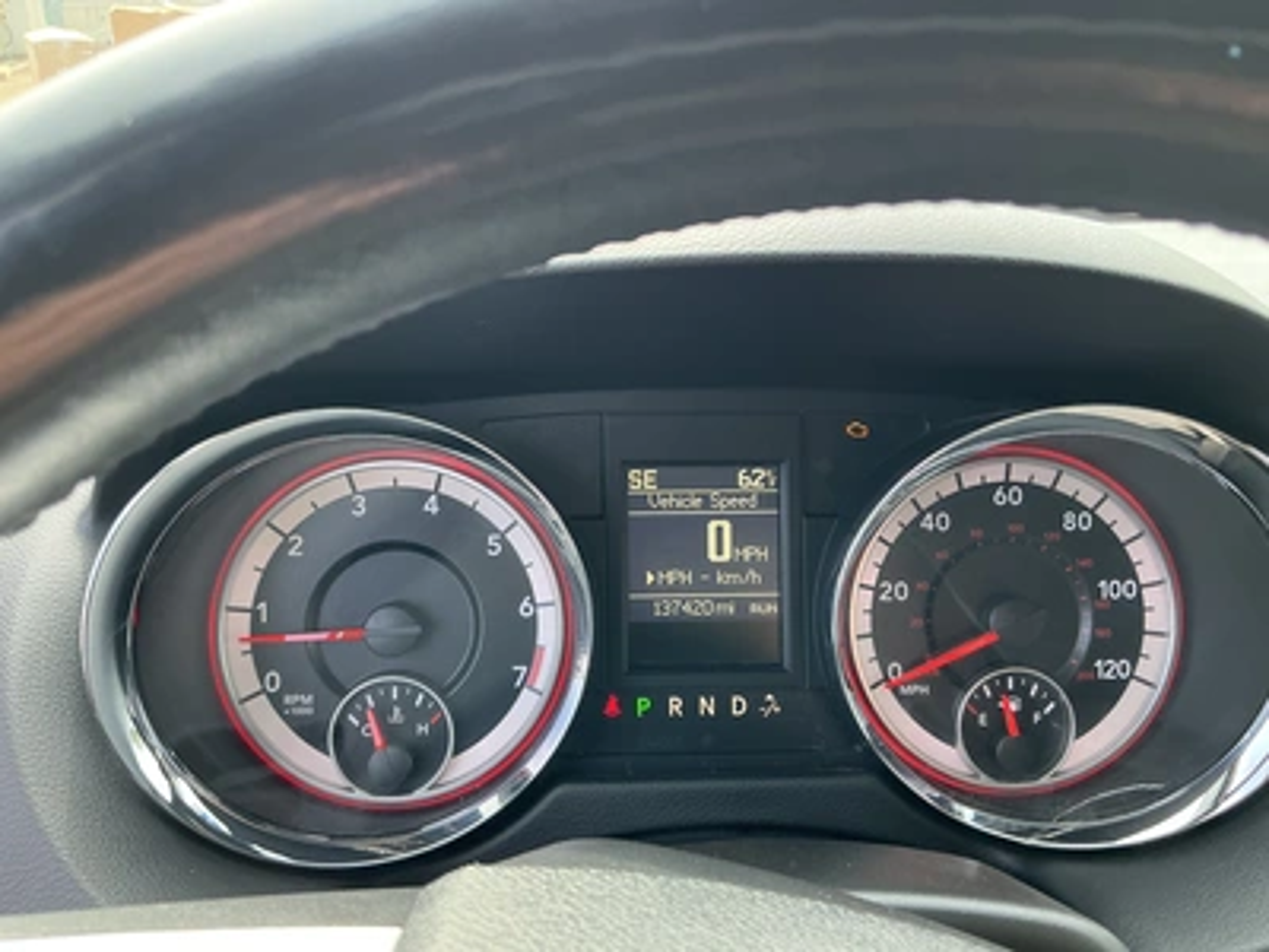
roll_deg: -0.8
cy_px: 476
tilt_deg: -24.2
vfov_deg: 49.7
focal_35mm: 28
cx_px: 634
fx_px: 1026
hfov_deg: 63.4
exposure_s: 1/122
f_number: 1.8
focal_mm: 3
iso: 50
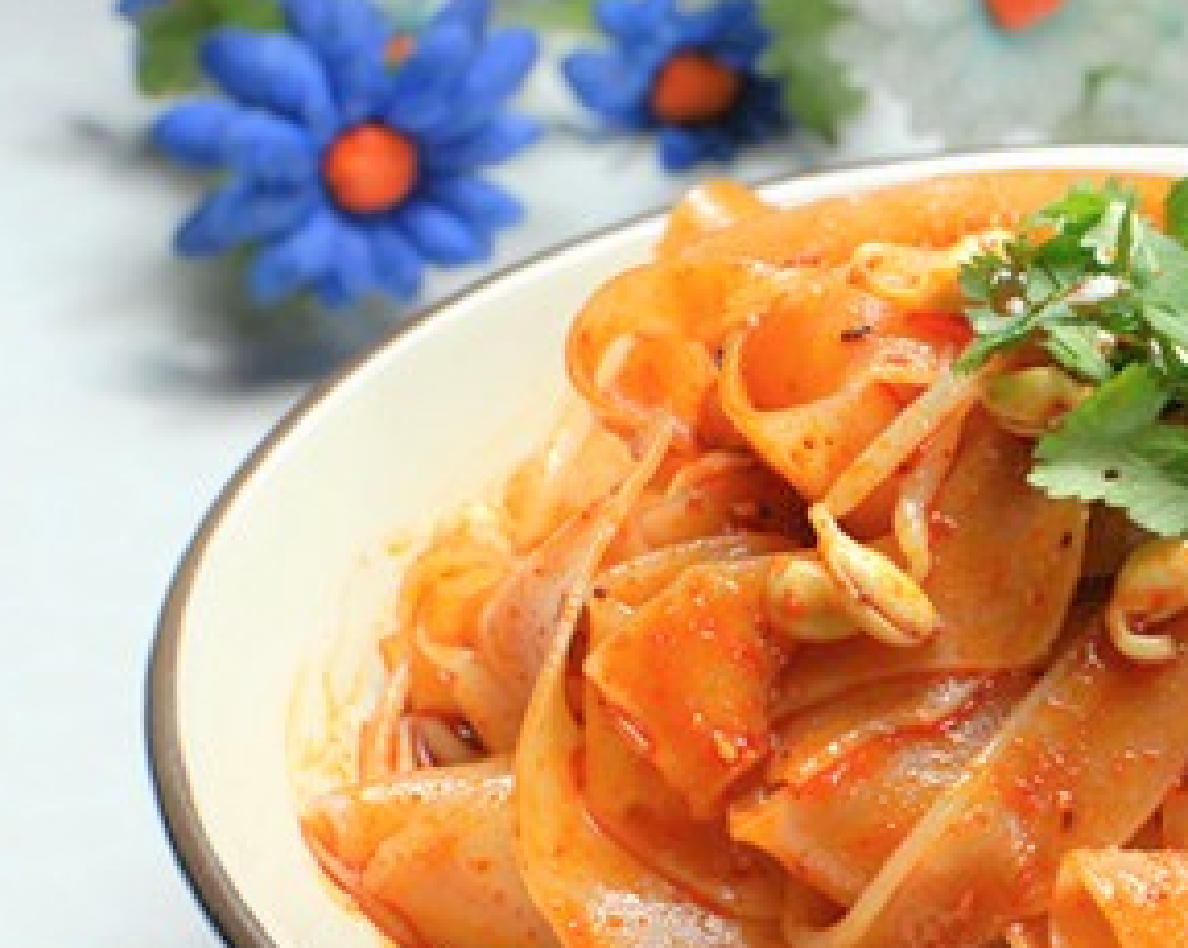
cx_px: 1229
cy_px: 709
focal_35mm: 159
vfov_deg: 9.7
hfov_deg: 12.0
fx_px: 5587
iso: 400
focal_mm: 50
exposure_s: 1/20
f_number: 8
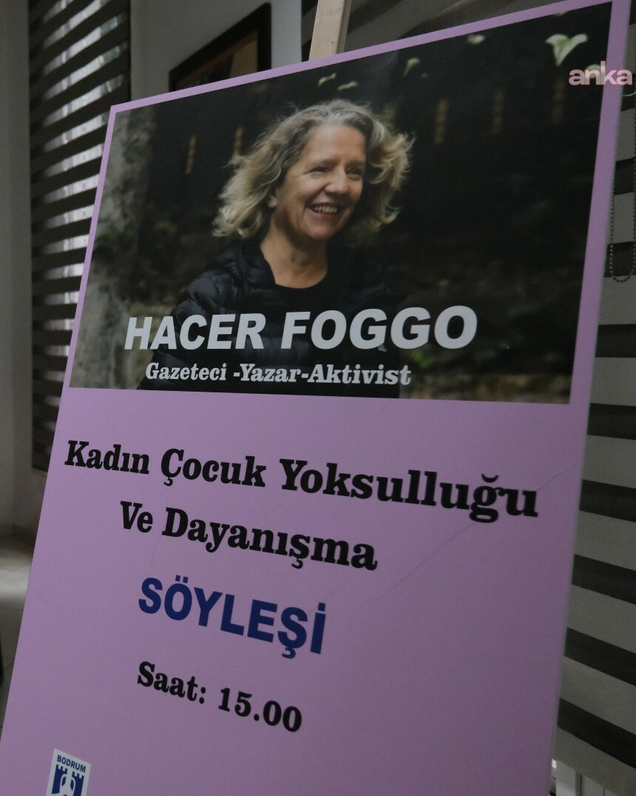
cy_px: 398
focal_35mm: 41
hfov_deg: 34.9
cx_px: 96
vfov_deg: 44.8
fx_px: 965
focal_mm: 19.2
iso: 6400
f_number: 4
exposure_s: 1/250
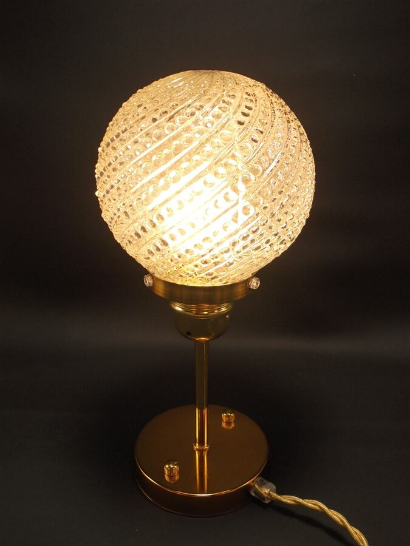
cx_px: 205
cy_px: 273
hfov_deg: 41.8
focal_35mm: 34
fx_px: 537
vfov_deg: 54.0
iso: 100
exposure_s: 1/80
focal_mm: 6.1
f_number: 4
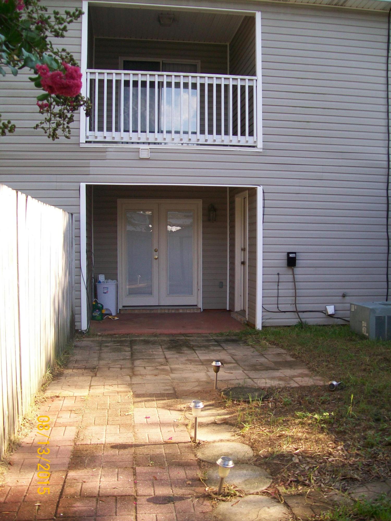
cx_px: 196
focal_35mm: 34
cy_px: 260
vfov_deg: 54.0
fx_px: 512
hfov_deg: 41.8
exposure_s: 1/200
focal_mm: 6.1
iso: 64
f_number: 2.7
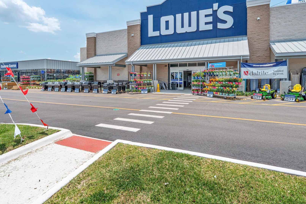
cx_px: 170
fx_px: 161
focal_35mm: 19
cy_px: 84
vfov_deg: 64.1
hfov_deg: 86.6
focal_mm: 16
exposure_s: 1/1250
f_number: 8
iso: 400
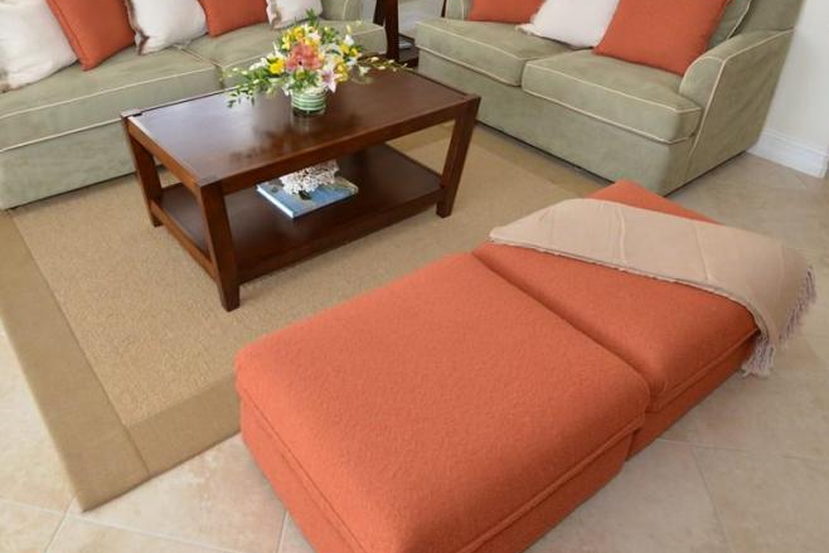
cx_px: 282
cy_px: 87
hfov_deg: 63.9
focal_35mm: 28
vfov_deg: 43.5
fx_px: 645
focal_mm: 16
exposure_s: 1/60
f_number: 5
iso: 320
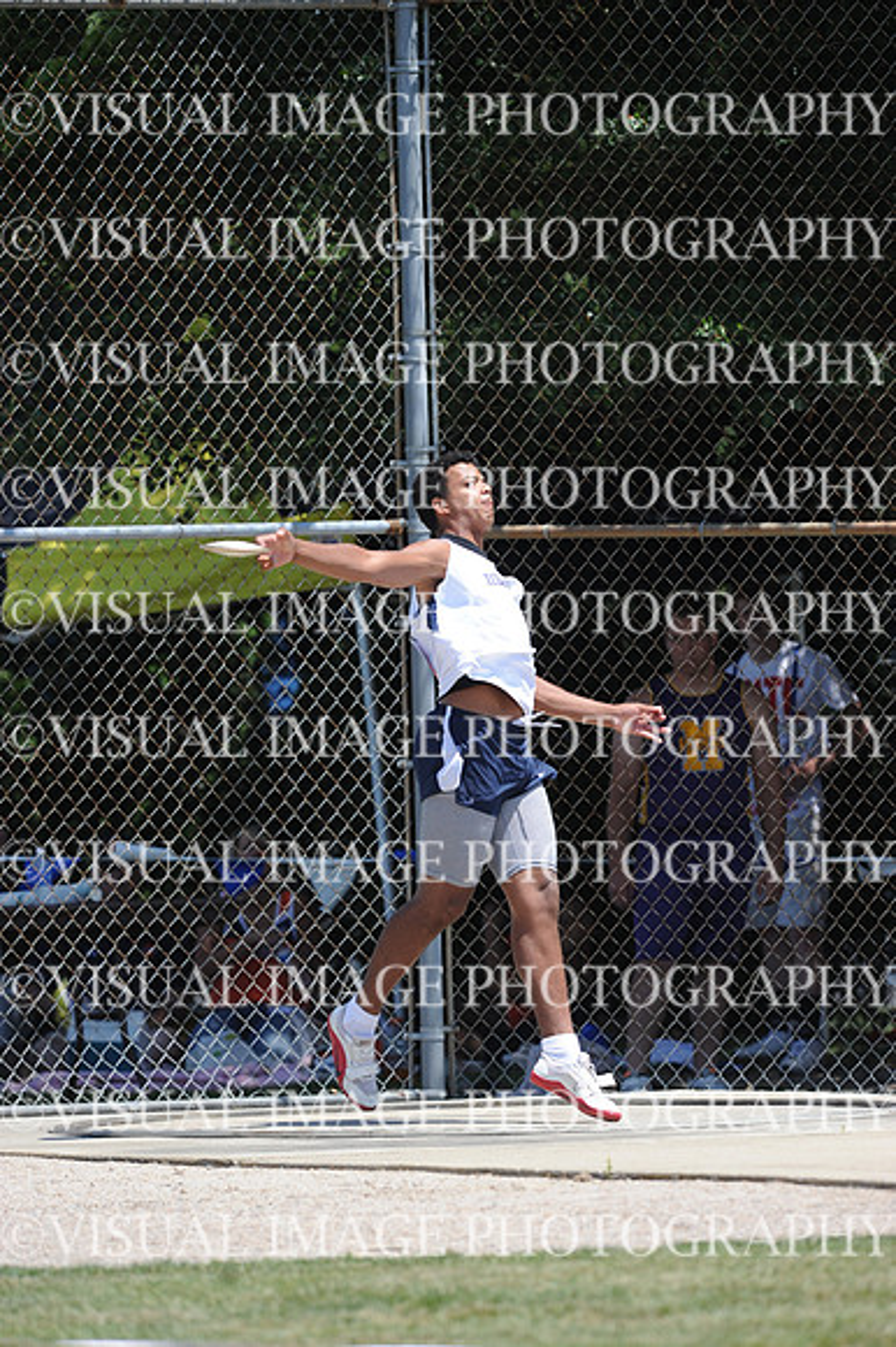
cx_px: 448
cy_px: 674
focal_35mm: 400
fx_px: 14950
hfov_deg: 3.4
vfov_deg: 5.2
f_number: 4.5
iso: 400
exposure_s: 1/2000
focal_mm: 400
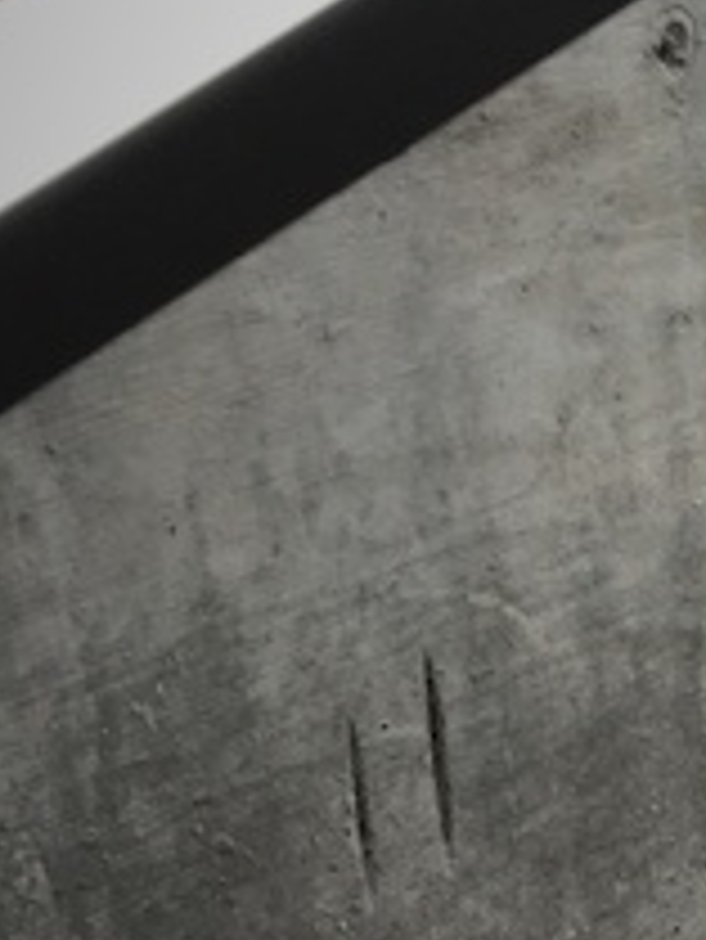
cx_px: 1327
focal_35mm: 111
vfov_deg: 17.4
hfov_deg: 12.1
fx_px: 3015
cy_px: 873
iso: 40
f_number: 2.2
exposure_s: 1/120
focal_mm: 4.15
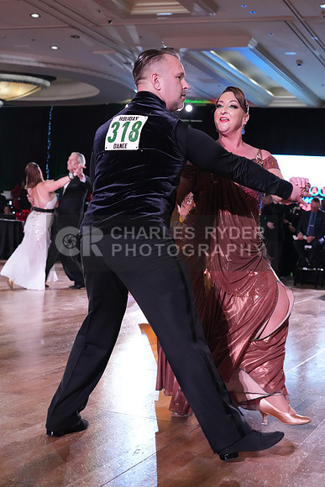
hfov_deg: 24.2
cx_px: 162
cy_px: 244
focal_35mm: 56
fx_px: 758
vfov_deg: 35.6
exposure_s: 1/320
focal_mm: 56
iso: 5000
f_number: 5.6
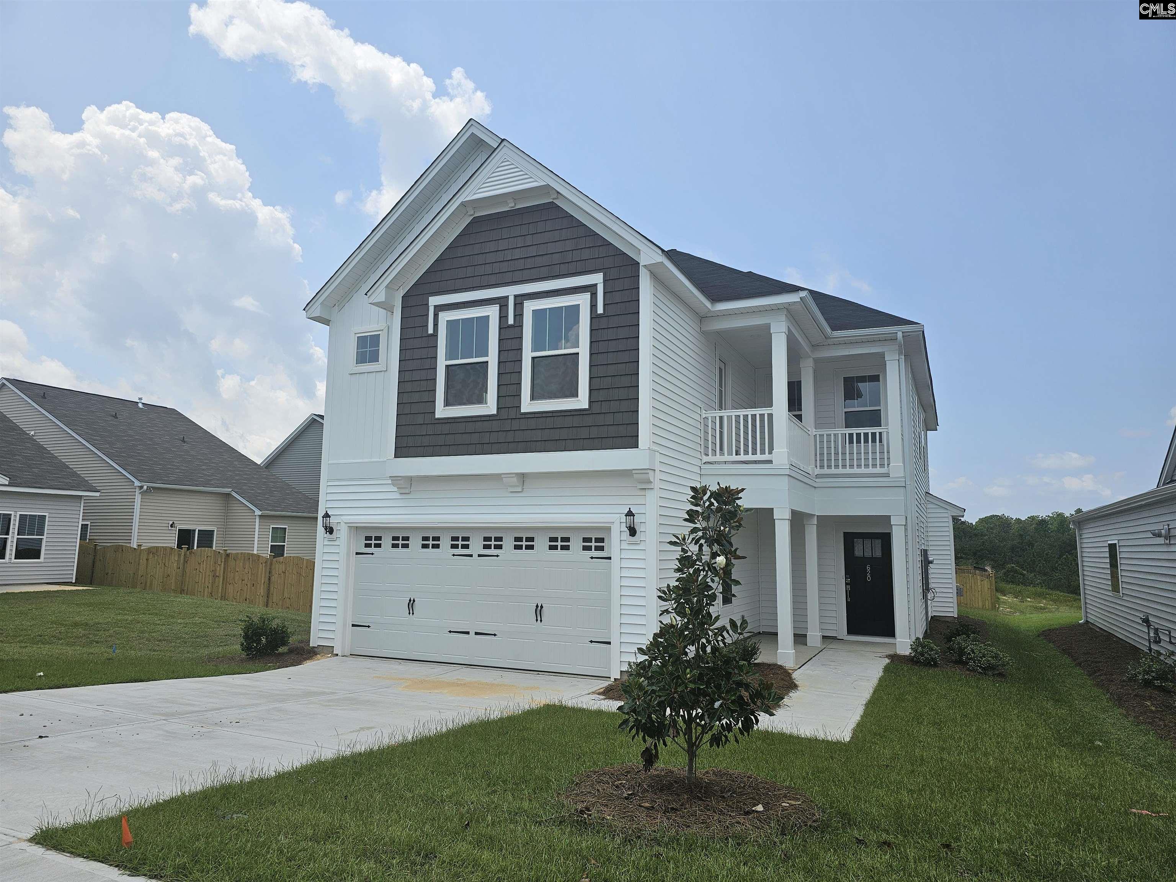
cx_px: 588
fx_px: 781
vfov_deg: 58.9
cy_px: 441
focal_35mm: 23
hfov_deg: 73.9
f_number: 1.7
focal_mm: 6.3
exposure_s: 1/1465
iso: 10
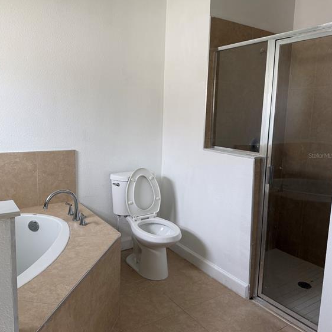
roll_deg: -2.2
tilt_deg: -8.5
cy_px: 155
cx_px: 165
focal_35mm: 29
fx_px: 315
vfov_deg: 55.6
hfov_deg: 55.6
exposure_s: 1/121
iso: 160
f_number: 1.78
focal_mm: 6.76
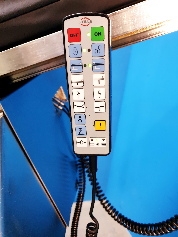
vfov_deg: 67.3
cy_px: 118
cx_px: 89
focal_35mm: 26
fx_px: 178
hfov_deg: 53.1
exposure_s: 1/50
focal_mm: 4.3
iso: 250
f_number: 1.5
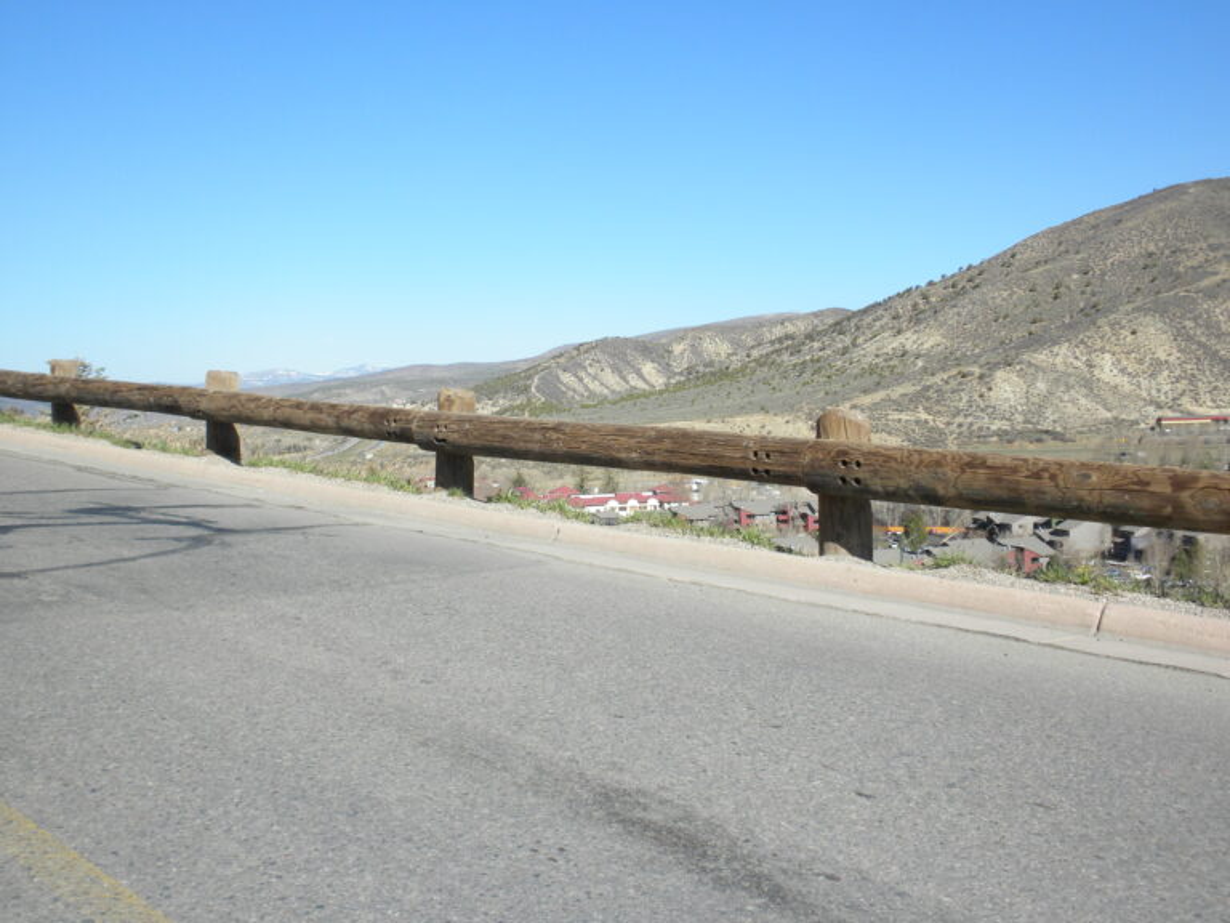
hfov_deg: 50.1
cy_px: 462
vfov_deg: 38.7
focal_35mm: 37
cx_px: 615
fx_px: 1315
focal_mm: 6.6
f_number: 10
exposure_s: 1/104
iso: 64
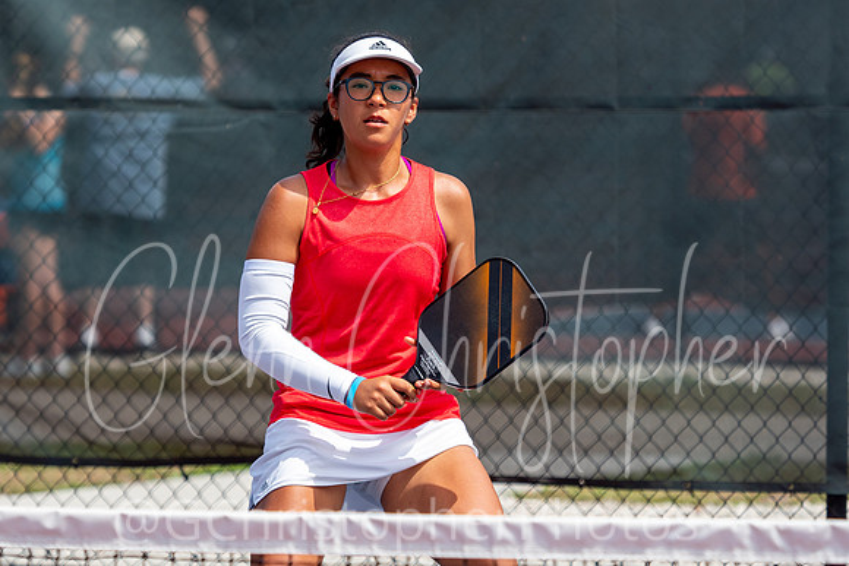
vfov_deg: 4.8
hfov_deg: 7.2
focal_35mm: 286
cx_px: 365
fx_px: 6757
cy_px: 210
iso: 200
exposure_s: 1/1600
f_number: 3.2
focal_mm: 115
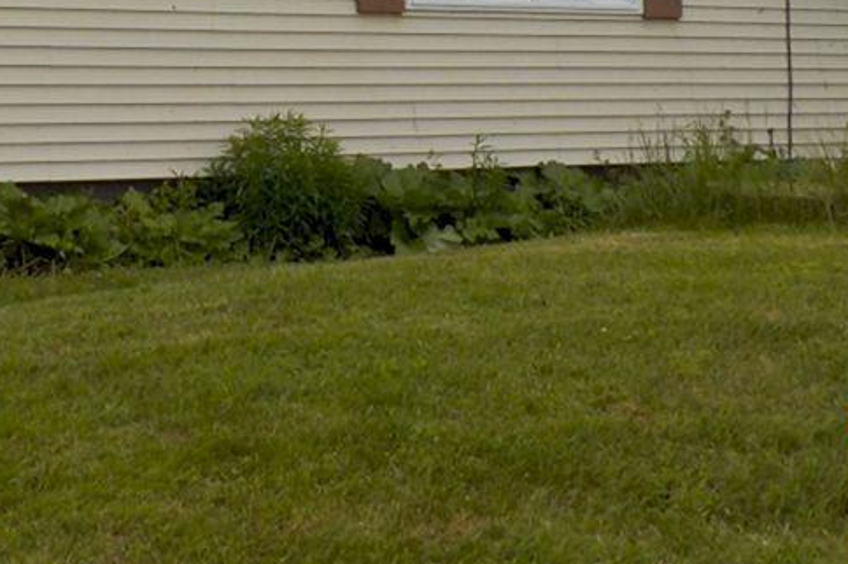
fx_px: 2024
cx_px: 153
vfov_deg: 14.8
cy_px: -271
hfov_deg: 23.3
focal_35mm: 86
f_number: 3.3
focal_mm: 4.1
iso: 125
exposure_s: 1/800
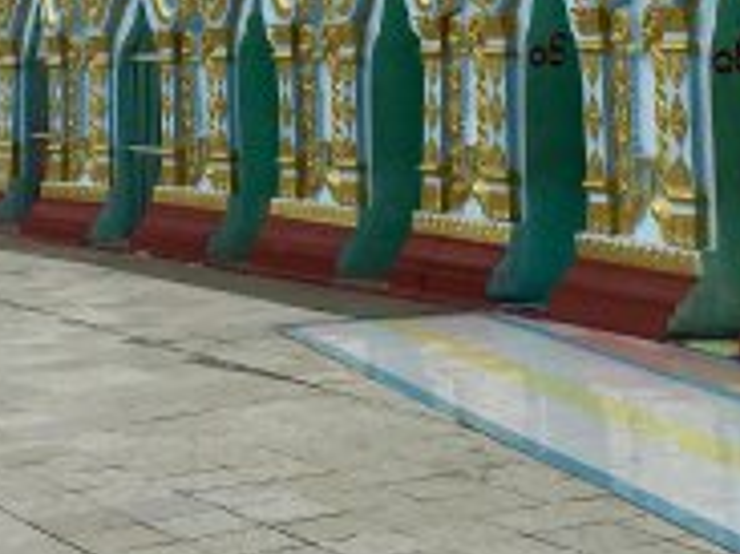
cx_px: 235
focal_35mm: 97
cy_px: -293
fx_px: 2072
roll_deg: +0.3
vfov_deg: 14.2
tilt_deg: +8.7
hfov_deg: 20.2
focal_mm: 4.15
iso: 25
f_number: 2.2
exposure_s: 1/3205
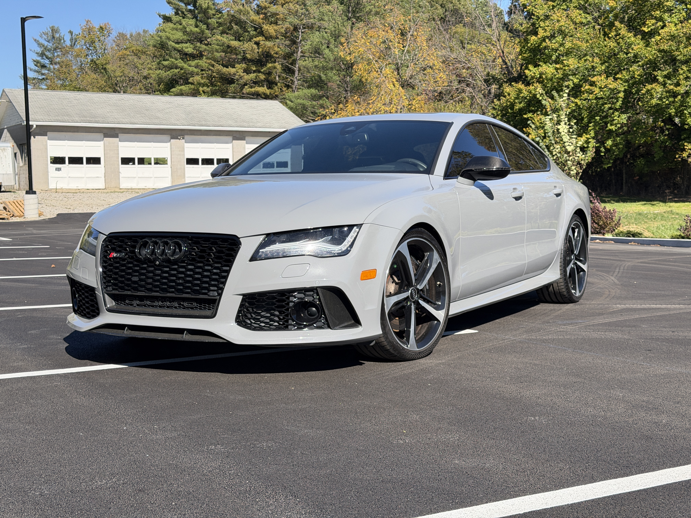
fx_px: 958
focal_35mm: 48
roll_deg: +1.0
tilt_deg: -4.0
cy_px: 259
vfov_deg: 30.3
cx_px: 346
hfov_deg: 39.7
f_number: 1.78
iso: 100
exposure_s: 1/4329
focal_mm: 6.76
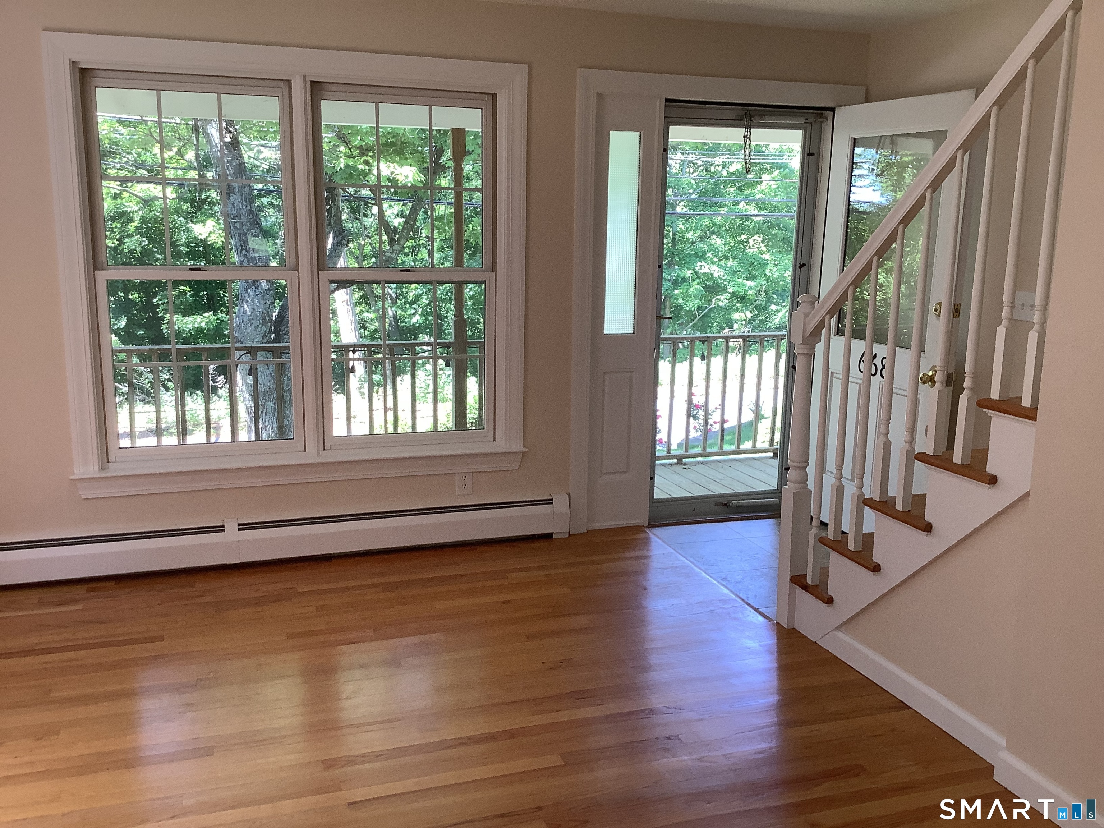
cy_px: 414
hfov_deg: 58.4
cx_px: 552
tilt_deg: -12.6
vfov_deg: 45.4
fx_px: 989
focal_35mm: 31
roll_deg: +0.1
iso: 50
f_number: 2.4
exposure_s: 1/60
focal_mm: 3.3
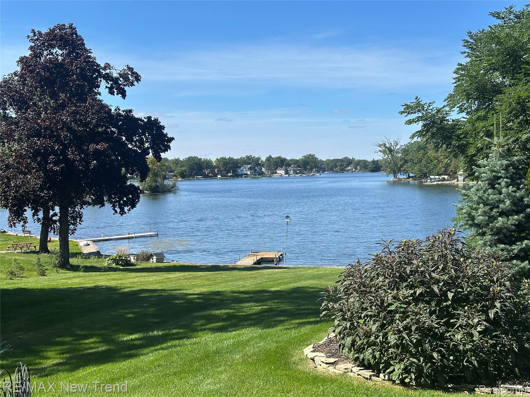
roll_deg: +1.8
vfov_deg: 30.3
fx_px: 735
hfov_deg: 39.7
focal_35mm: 48
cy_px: 198
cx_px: 265
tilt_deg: -0.4
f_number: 1.78
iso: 64
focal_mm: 6.86
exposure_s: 1/3731
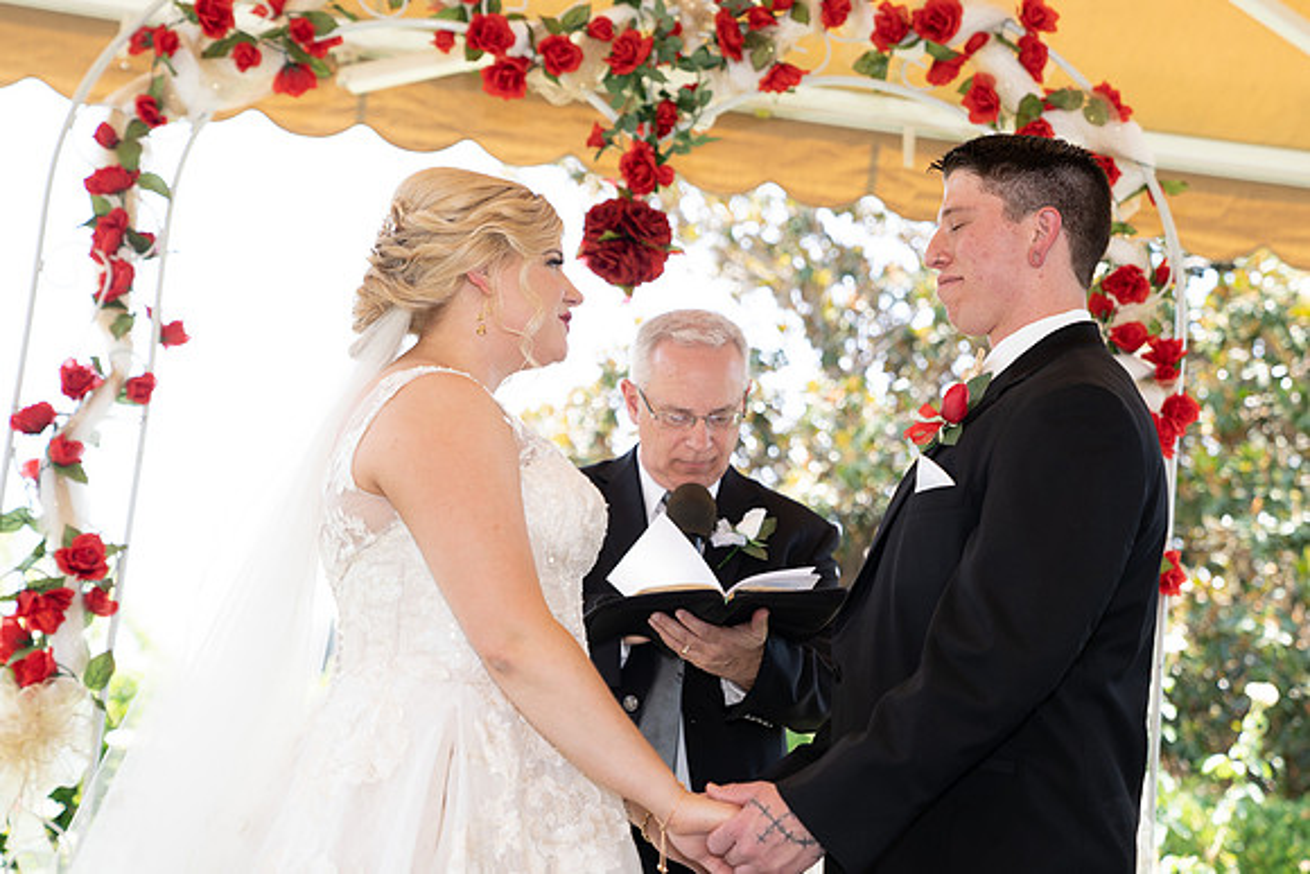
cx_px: 769
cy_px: 361
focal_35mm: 70
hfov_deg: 28.6
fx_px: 2563
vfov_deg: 19.3
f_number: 3.2
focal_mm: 60
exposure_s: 1/250
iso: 200
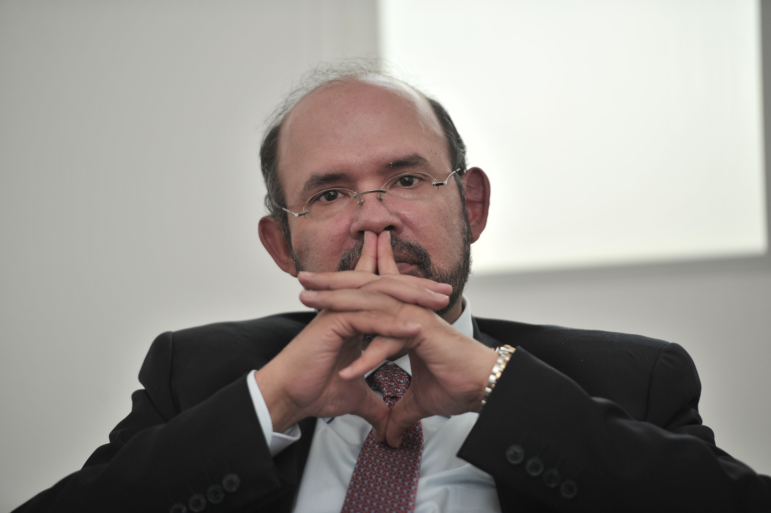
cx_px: 386
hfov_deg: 10.3
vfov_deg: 6.9
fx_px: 4281
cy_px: 256
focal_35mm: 200
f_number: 2.8
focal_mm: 200
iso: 640
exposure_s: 1/1600
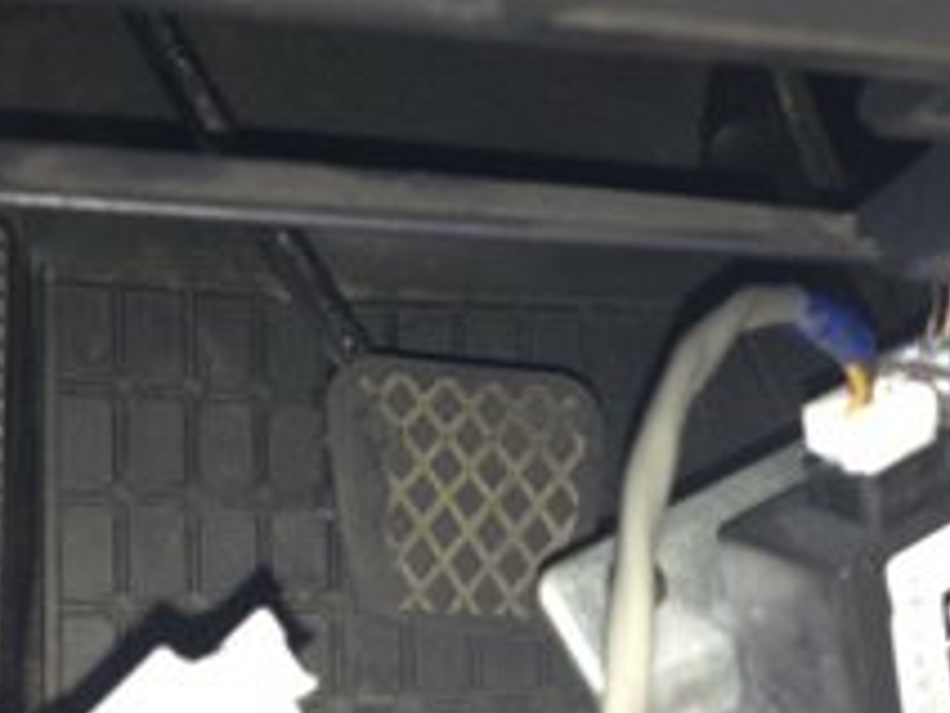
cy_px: 641
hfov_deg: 29.4
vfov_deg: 21.7
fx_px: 1811
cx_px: 506
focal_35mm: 66
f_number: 2.4
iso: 80
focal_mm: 4.28
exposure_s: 1/20
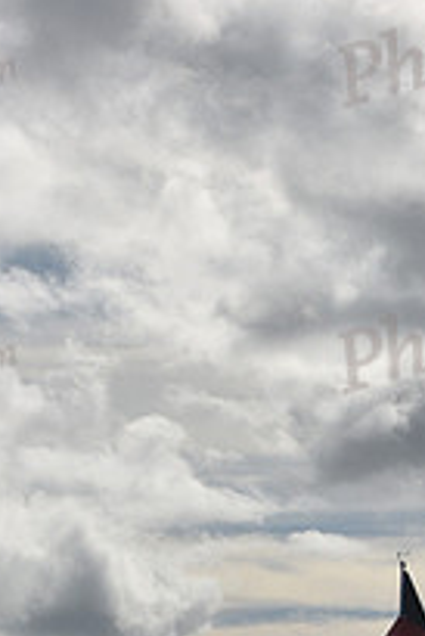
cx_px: 178
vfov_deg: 10.3
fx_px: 3500
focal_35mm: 198
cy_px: 518
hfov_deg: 6.9
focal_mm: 70
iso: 200
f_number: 11
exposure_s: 1/500
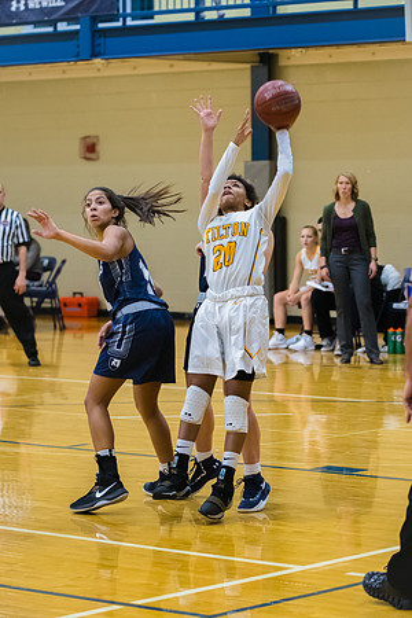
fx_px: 2214
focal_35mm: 129
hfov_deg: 10.6
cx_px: 206
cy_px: 309
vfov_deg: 15.9
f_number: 2.8
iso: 3200
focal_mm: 86
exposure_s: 1/400
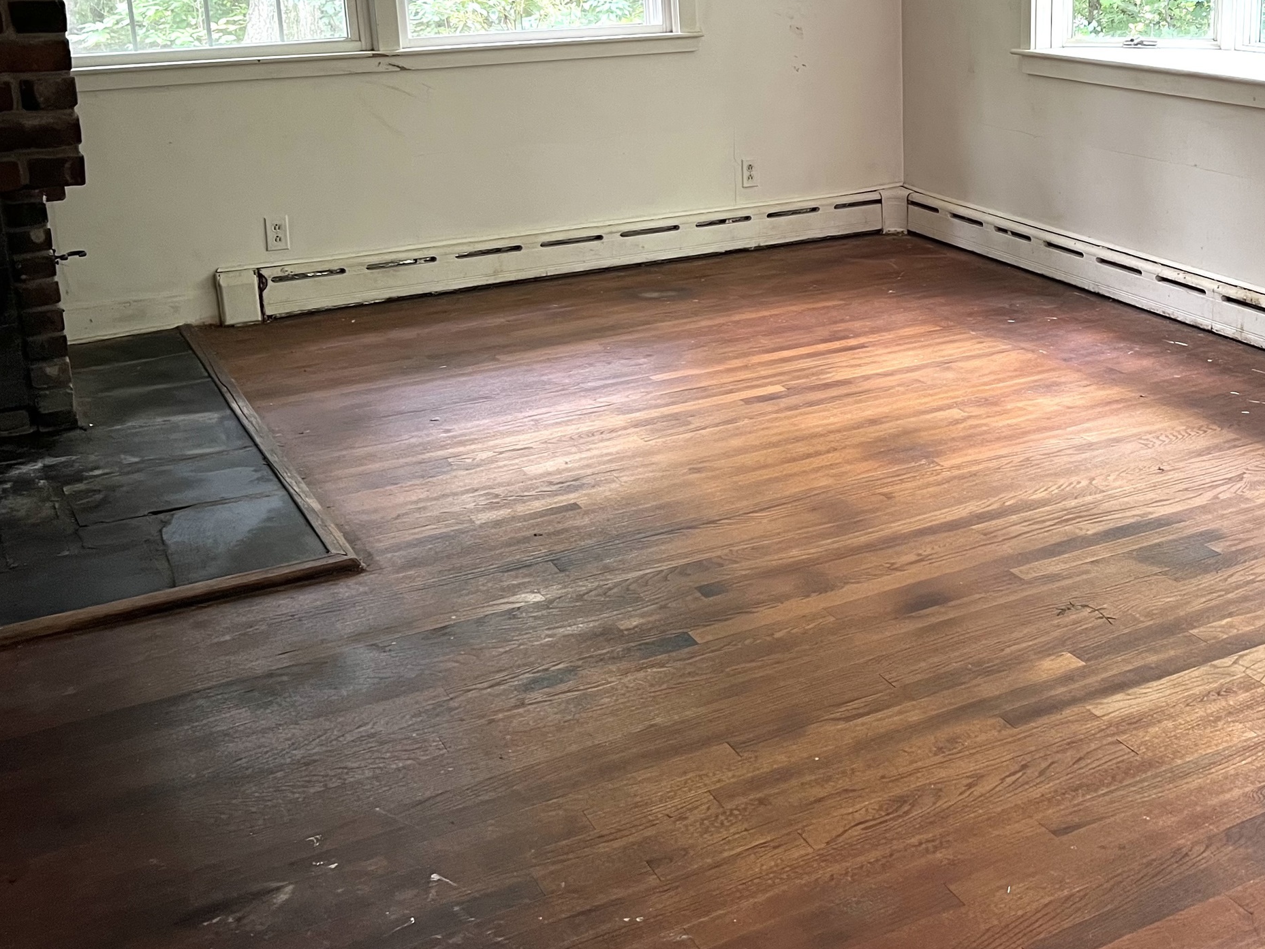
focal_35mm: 43
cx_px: 887
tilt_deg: -12.2
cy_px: 238
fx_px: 1571
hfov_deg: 43.0
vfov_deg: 33.0
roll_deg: +1.6
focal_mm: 5.7
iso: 125
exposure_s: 1/64
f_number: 1.5
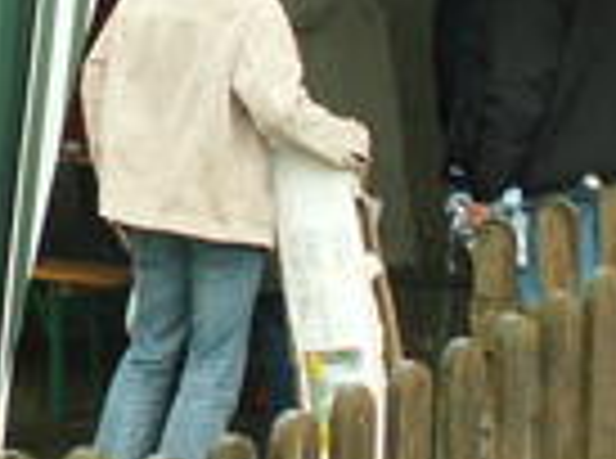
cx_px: -90
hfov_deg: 11.9
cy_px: 135
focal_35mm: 164
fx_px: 2911
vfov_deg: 9.0
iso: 50
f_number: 2.8
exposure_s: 1/40
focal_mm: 5.86
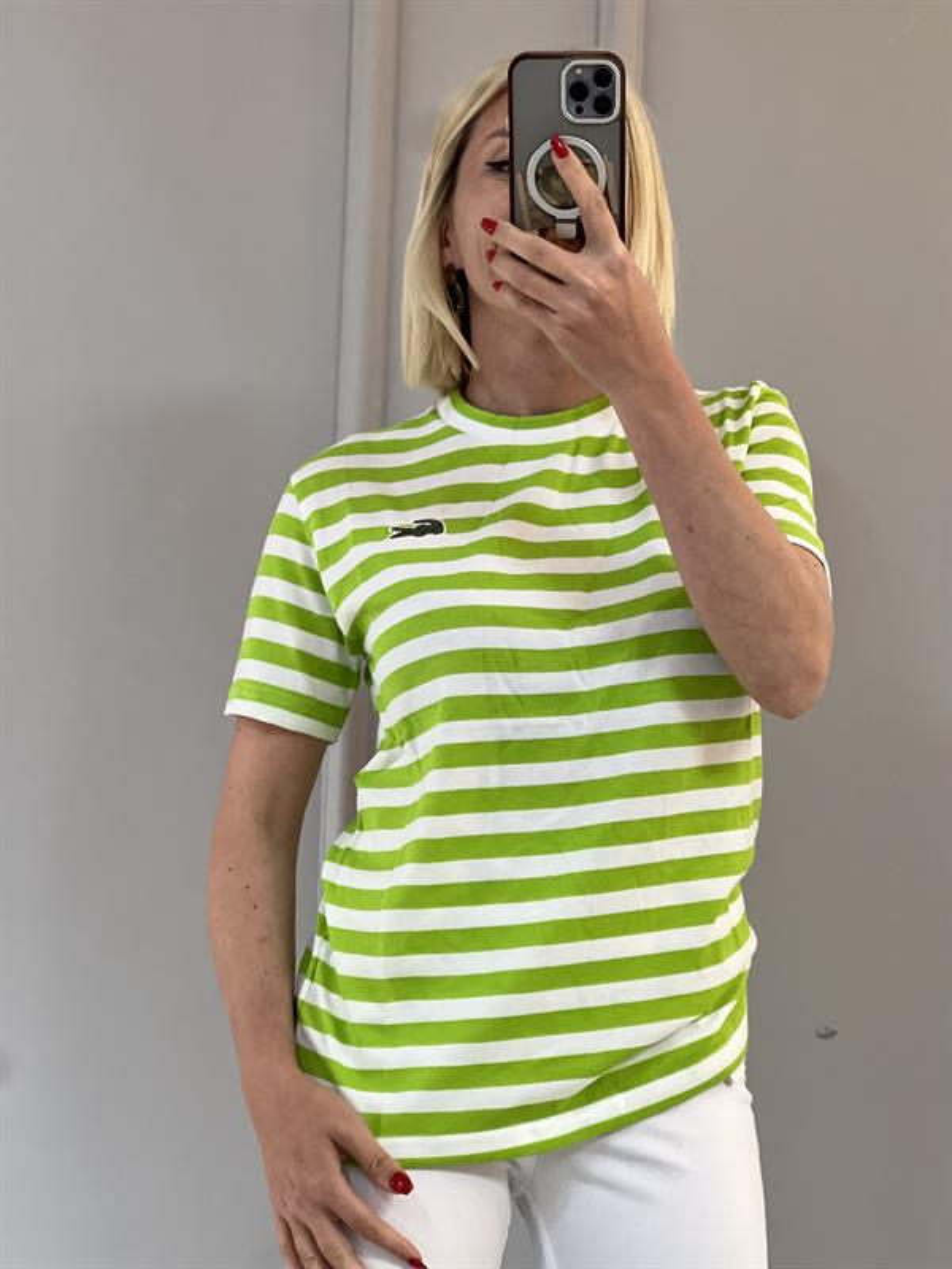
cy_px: 634
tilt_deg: -27.5
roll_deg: -1.4
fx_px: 2824
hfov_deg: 19.1
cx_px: 476
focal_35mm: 77
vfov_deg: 25.3
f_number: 2.8
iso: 250
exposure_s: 1/33
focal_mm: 9
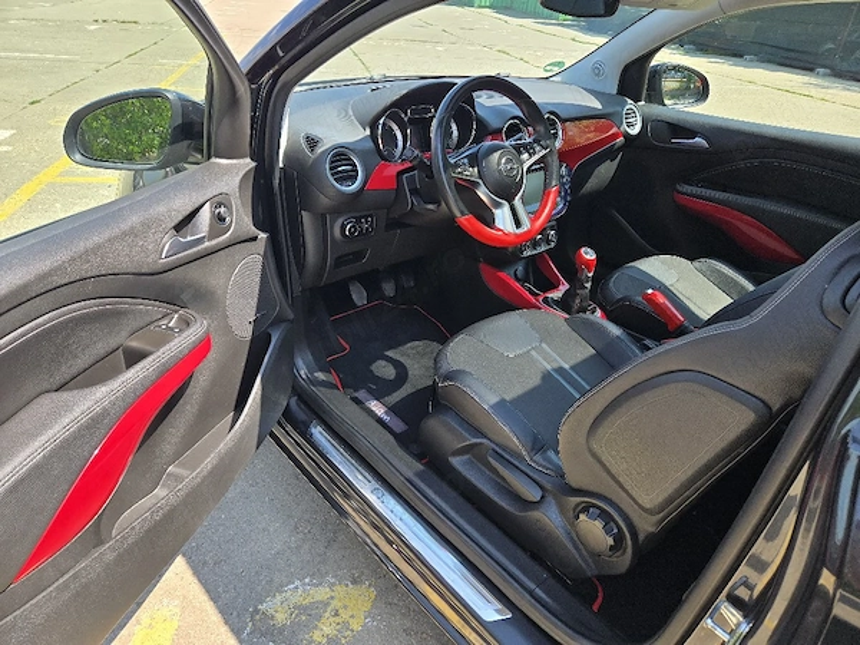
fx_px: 571
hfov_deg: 73.9
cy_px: 322
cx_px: 430
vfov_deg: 58.9
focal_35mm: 23
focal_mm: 5.4
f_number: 1.8
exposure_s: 1/1667
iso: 80
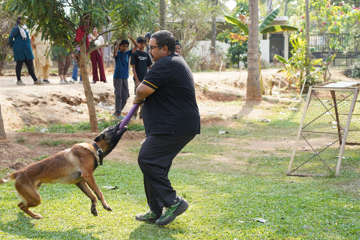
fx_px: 850
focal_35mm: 85
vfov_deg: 16.1
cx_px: 180
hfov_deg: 23.9
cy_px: 120
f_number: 7.1
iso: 640
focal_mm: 85
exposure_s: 1/250
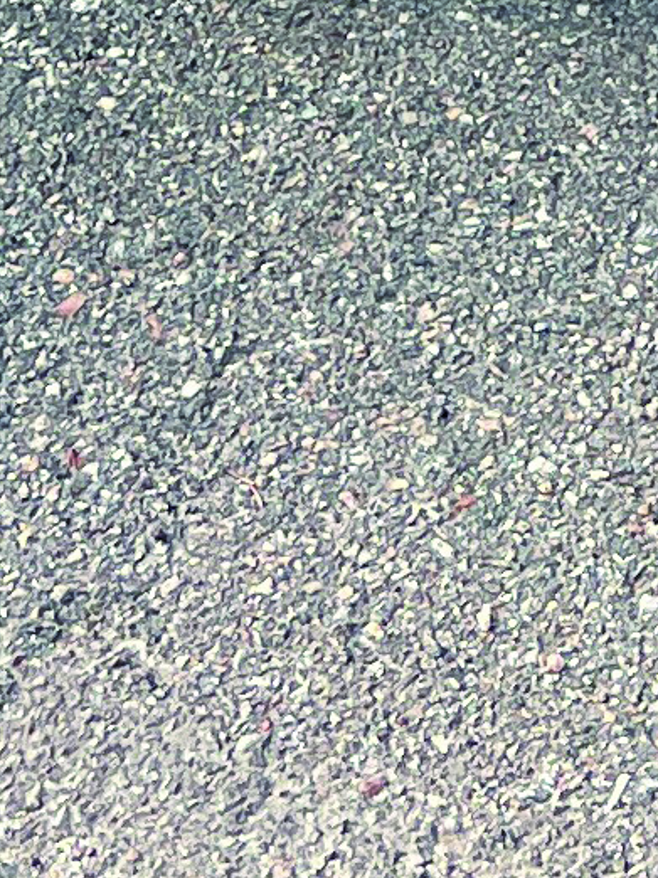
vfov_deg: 7.9
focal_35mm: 201
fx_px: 5098
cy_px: -2099
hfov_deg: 7.3
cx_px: 767
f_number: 1.5
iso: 50
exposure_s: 1/1224
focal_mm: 5.7
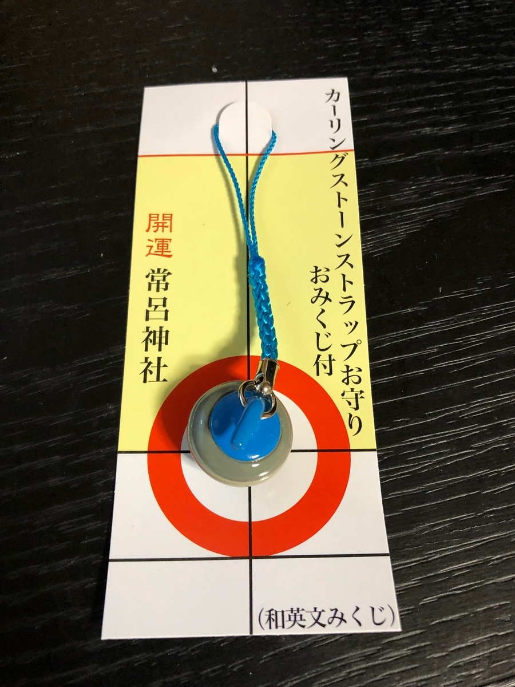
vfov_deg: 63.4
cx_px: 258
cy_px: 344
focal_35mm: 28
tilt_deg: -68.6
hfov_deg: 49.7
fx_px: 555
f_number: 1.8
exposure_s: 1/15
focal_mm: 4
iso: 100
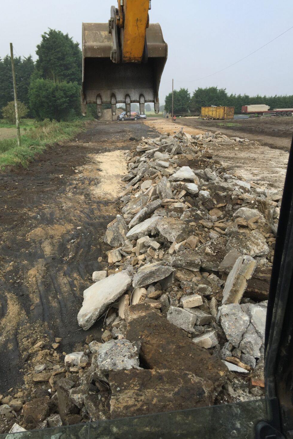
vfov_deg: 60.3
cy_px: 220
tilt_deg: -15.4
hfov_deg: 42.3
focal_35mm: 31
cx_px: 130
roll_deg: +0.8
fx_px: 378
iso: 32
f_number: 2.2
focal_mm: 4.15
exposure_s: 1/1276
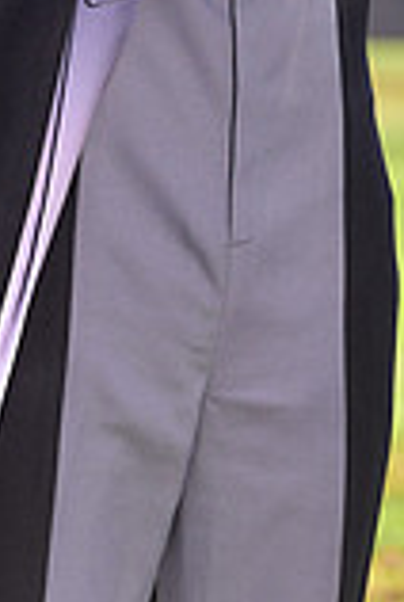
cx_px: 394
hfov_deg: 2.5
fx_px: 9217
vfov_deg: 3.7
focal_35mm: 550
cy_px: -423
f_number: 5
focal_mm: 150
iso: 100
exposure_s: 1/250
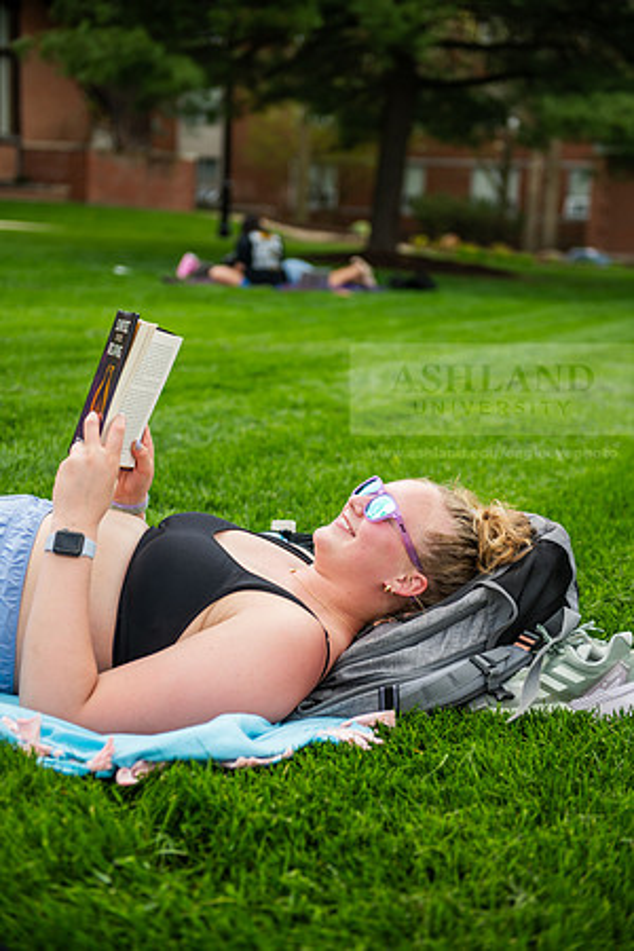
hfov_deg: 24.2
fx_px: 1479
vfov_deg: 35.6
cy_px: 476
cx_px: 317
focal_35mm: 56
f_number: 3.2
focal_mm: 56
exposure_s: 1/320
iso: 80
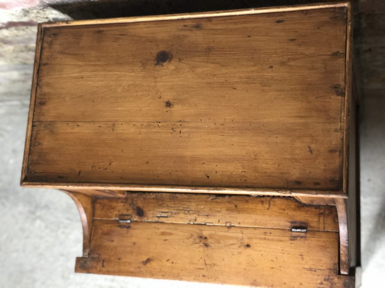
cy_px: 144
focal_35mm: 52
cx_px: 192
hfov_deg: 36.8
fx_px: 578
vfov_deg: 28.0
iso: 200
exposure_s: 1/8
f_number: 2.4
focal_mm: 6
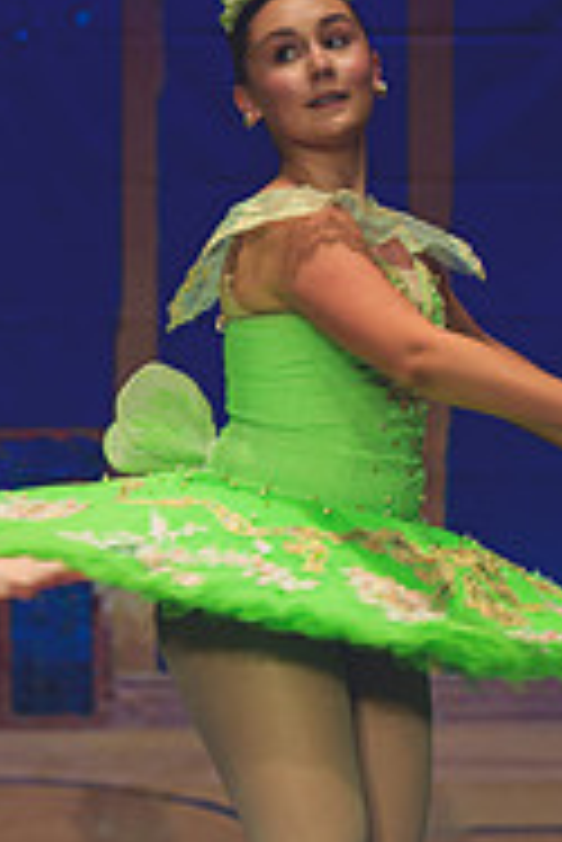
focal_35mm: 279
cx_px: 13
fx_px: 6521
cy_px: 699
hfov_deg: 4.9
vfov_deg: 7.4
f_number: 2.8
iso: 450
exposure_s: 1/320
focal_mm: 70
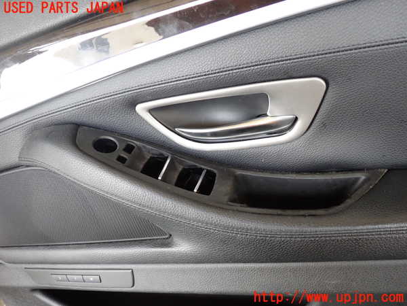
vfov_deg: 46.8
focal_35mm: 30
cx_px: 204
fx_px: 353
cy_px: 153
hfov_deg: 60.0
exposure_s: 1/50
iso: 200
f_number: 2.3
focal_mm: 5.4
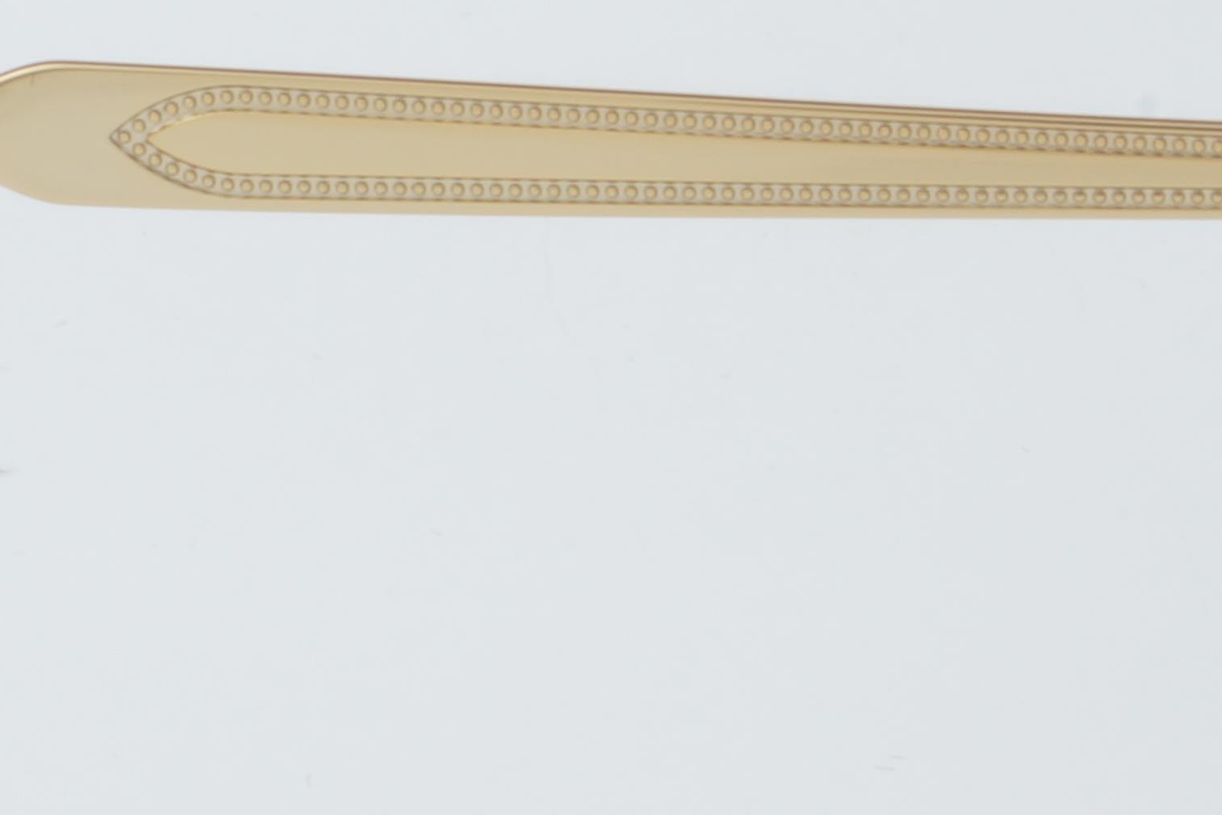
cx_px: 148
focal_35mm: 269
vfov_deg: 5.1
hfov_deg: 7.6
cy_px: -144
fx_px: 9130
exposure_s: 1/3
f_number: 32
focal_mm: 45
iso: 100
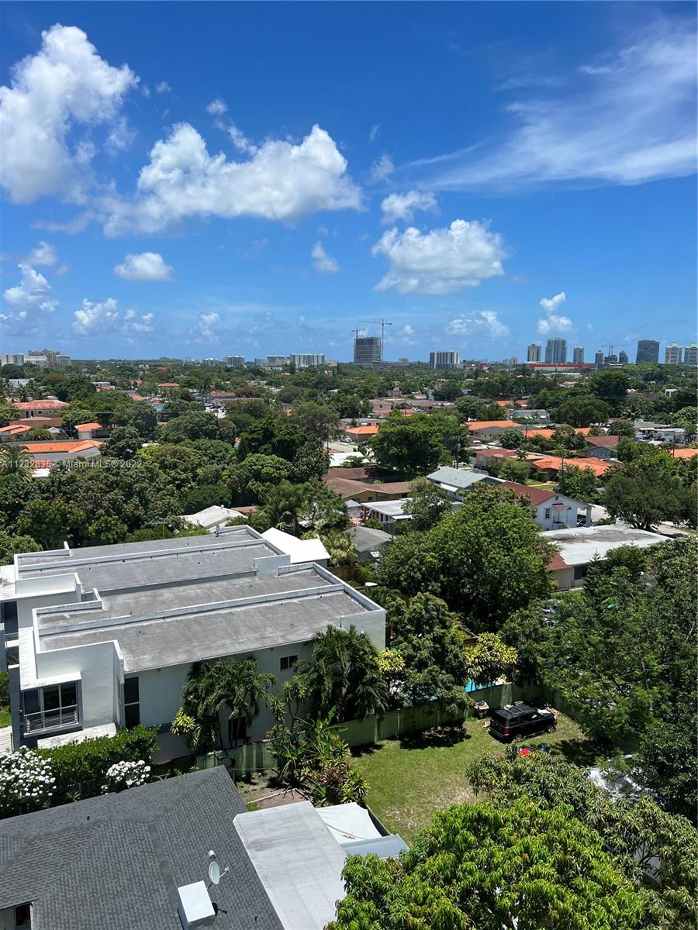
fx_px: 699
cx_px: 349
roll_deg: -0.2
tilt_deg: -7.6
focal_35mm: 26
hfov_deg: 53.1
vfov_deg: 67.3
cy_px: 465
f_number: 1.5
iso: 50
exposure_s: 1/3257
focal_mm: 5.7
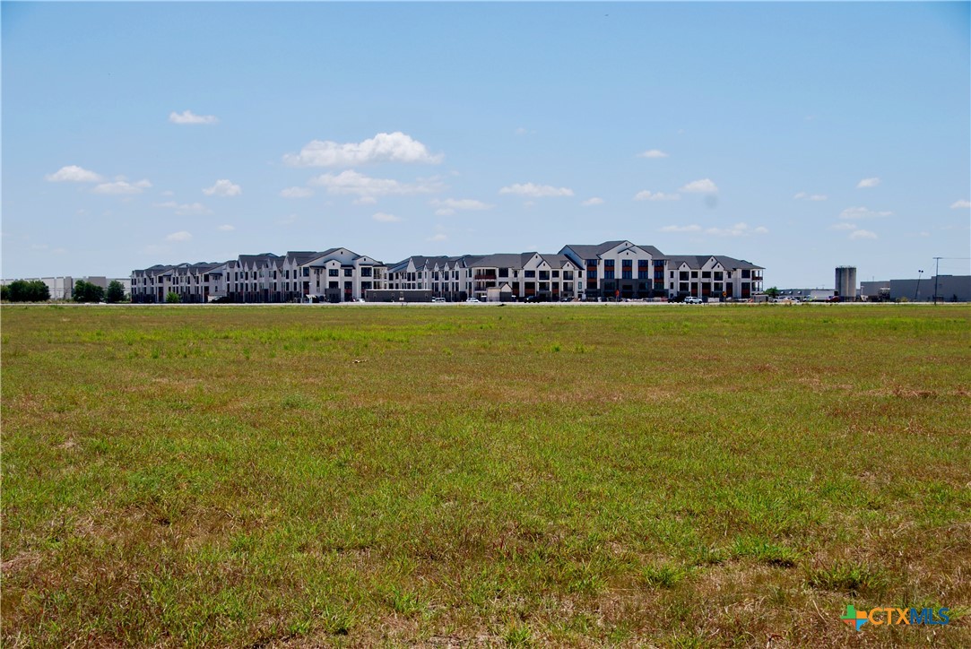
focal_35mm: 66
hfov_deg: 30.5
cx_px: 486
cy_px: 324
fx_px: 1782
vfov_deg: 20.6
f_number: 8
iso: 100
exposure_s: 1/250
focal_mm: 44
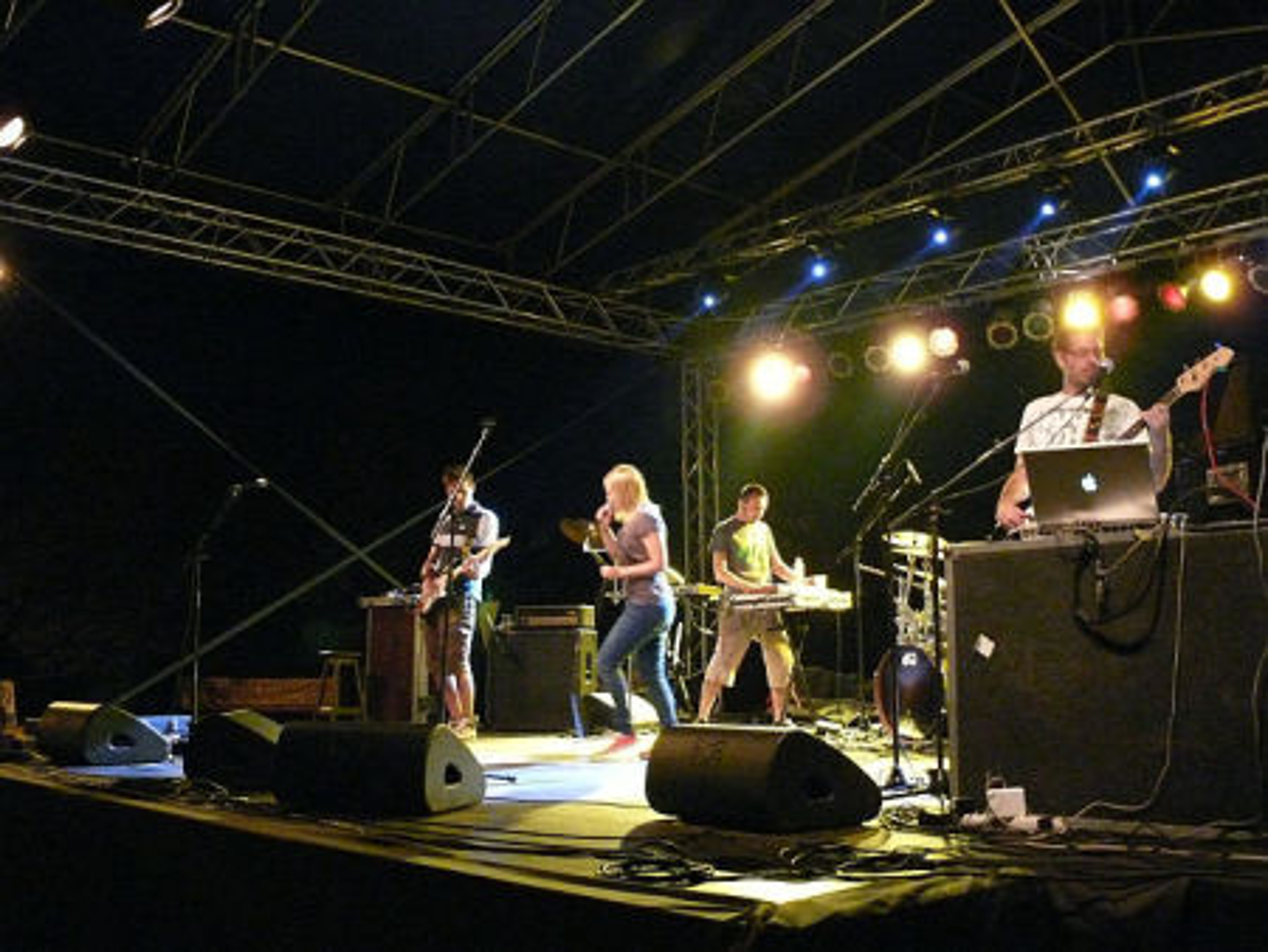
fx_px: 1283
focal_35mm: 35
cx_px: 634
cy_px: 476
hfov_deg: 52.6
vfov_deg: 40.7
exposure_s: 1/13
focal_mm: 7.4
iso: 800
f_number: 2.8
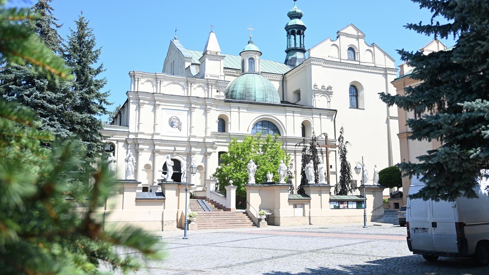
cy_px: 125
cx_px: 242
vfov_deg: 35.1
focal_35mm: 34
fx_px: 435
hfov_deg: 58.7
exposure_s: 1/500
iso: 100
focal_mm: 21
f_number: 4
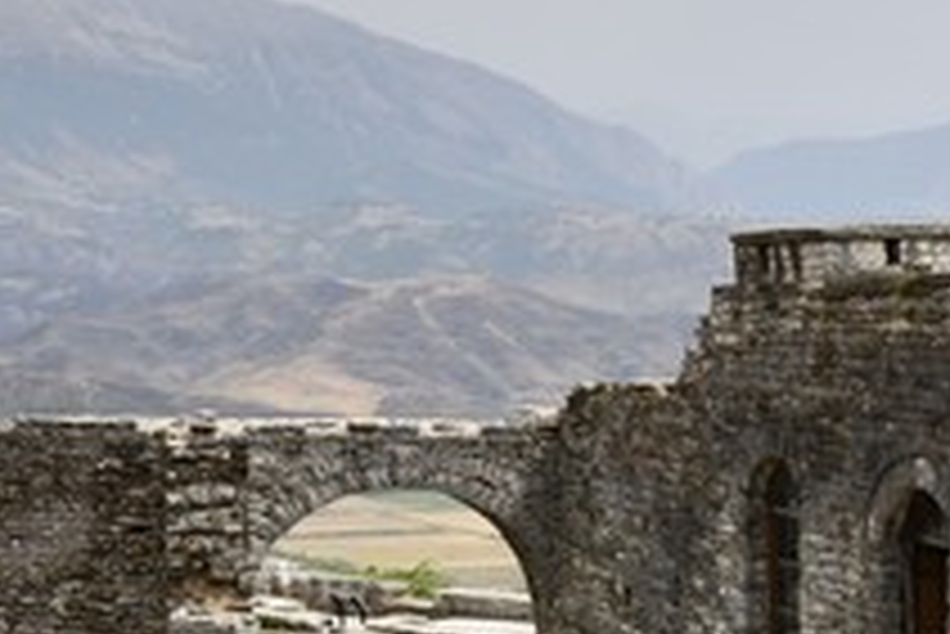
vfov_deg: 15.0
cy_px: 357
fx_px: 2403
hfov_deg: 21.5
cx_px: -14
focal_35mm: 91
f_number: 3.5
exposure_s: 1/4000
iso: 200
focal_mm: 24
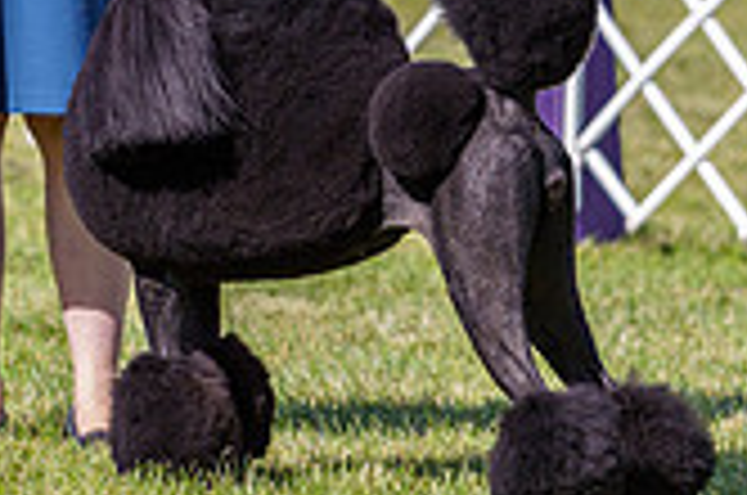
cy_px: -209
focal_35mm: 557
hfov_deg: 3.7
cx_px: 144
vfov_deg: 2.5
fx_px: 11535
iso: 250
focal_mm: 159
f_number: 4
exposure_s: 1/1250
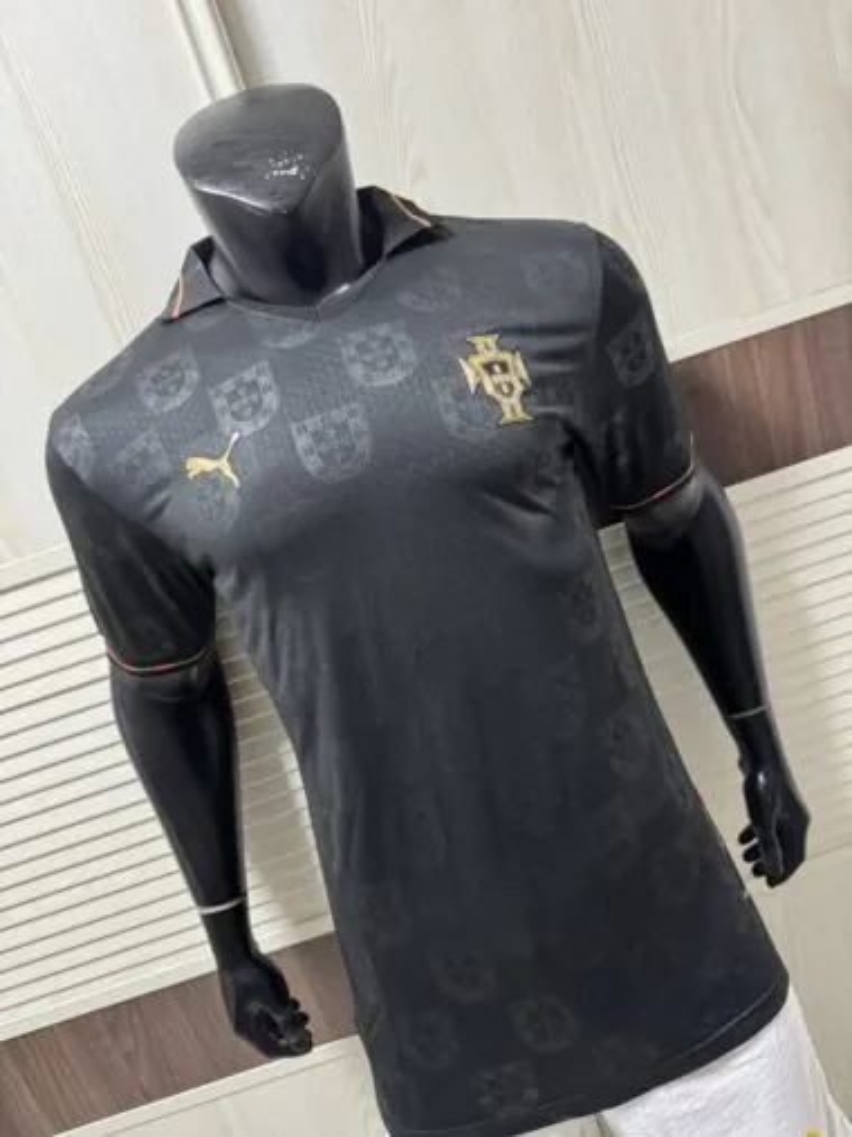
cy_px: 568
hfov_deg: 56.8
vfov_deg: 71.6
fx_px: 788
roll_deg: +18.3
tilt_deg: -14.3
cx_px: 426
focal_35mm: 24
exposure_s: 1/60
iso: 640
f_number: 1.78
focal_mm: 6.76
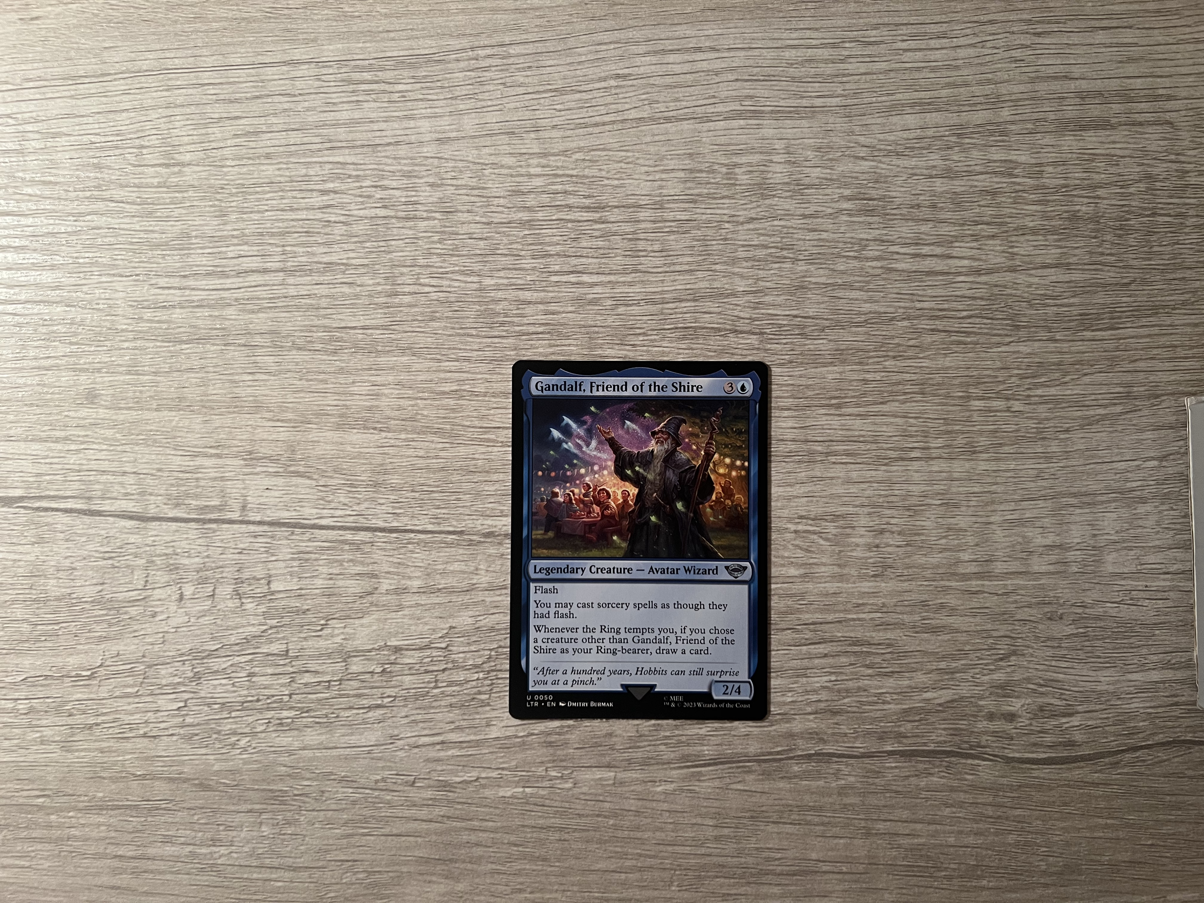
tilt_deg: -88.3
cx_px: 602
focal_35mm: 26
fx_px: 904
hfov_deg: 67.3
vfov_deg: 53.1
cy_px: 452
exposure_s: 1/60
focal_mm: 5.7
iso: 100
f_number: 1.5
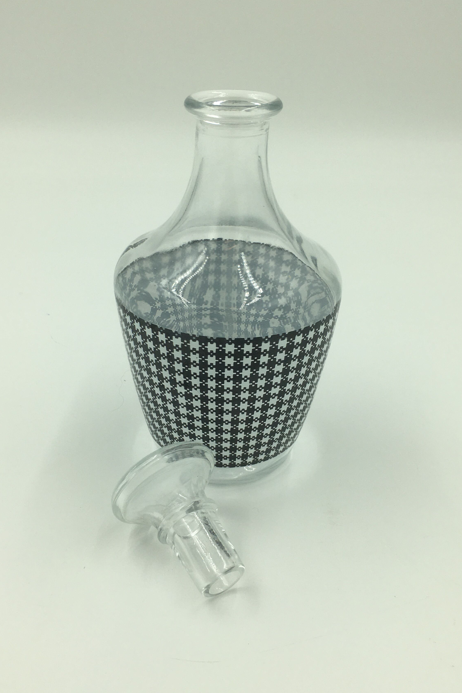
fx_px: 693
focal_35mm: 36
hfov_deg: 36.9
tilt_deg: -32.5
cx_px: 227
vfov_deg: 53.1
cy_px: 349
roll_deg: -3.2
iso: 25
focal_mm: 4.15
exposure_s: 1/388
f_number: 2.2
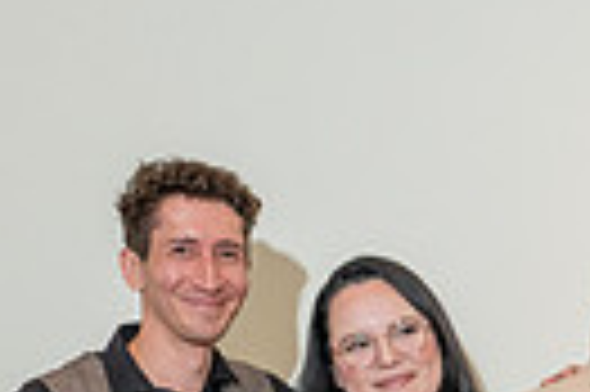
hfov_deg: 12.7
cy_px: 777
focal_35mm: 148
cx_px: 1042
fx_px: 2423
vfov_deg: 8.7
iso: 800
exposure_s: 1/200
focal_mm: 27.5
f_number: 6.3
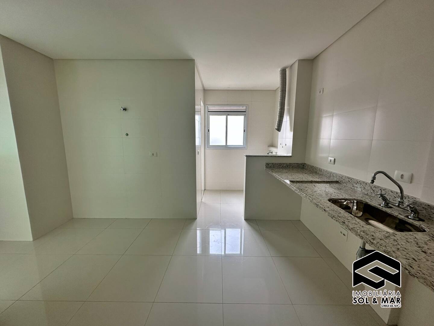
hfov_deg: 102.1
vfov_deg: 85.7
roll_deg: -0.6
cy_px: 163
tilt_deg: -8.6
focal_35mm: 14
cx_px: 217
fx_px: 176
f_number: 2.2
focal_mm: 2.22
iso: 100
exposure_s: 1/99
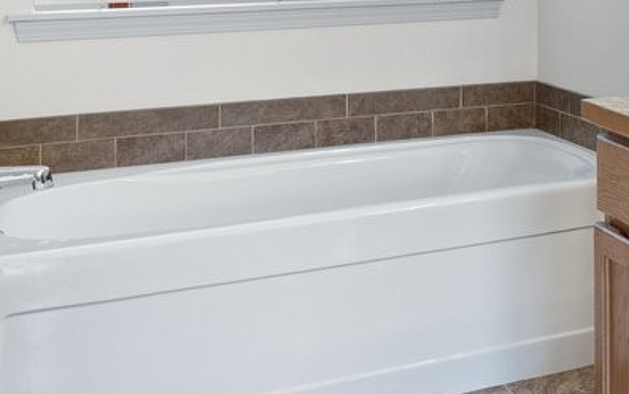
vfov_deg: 17.8
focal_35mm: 70
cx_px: 885
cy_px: -72
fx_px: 1201
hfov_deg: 24.4
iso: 1250
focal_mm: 17
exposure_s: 1/25
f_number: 7.1
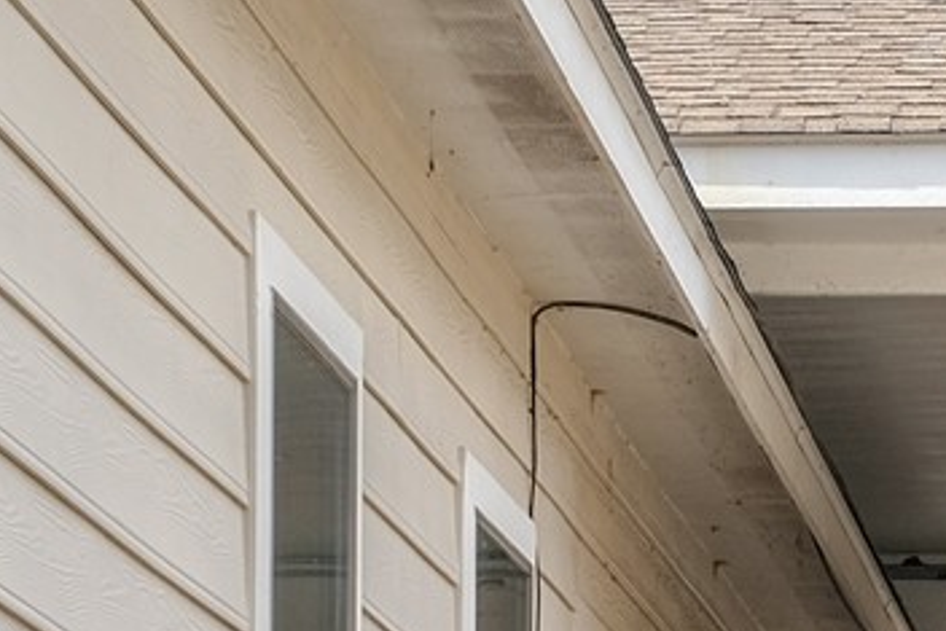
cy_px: 1125
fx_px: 5836
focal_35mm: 222
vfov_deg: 6.1
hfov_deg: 9.1
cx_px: 1150
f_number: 5
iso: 160
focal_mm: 24.2
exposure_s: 1/125
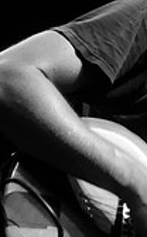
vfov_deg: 7.6
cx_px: 321
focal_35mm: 276
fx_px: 1774
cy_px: 135
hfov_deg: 4.7
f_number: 3.2
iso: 1000
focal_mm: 52
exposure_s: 1/100
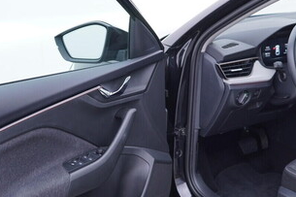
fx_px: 534
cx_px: 184
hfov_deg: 30.8
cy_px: 103
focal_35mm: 65
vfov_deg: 20.9
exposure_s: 1/40
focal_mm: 24
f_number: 2.8
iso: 125
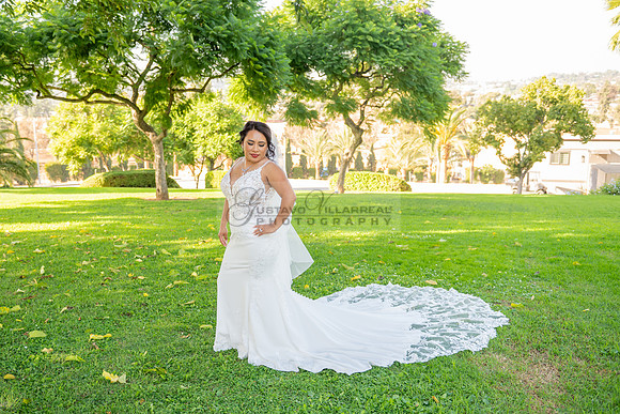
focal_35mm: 32
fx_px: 558
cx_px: 273
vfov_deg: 40.7
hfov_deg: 57.9
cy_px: 209
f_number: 3.5
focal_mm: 29
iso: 200
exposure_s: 1/200
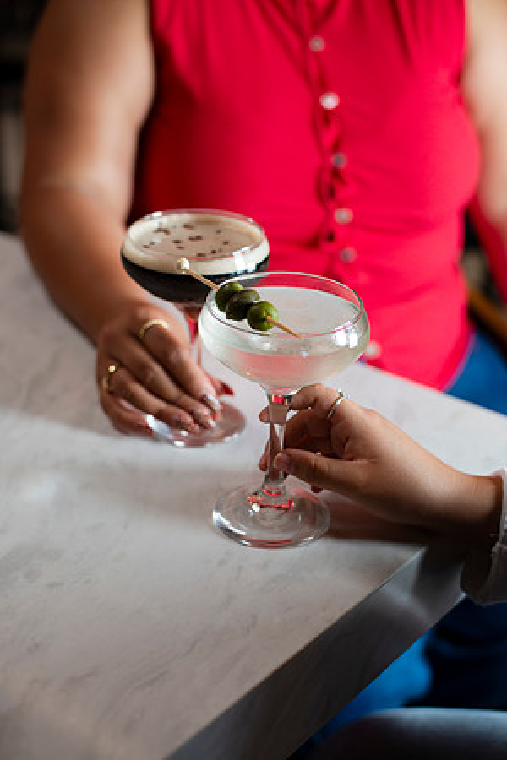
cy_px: 380
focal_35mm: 50
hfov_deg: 27.0
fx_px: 1056
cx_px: 254
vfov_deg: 39.6
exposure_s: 1/250
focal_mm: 50
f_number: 2.8
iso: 200
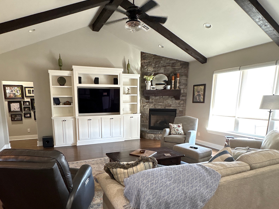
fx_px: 137
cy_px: 110
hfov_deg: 90.4
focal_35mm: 17
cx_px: 118
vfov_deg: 74.7
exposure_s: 1/60
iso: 500
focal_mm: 2.22
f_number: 2.2
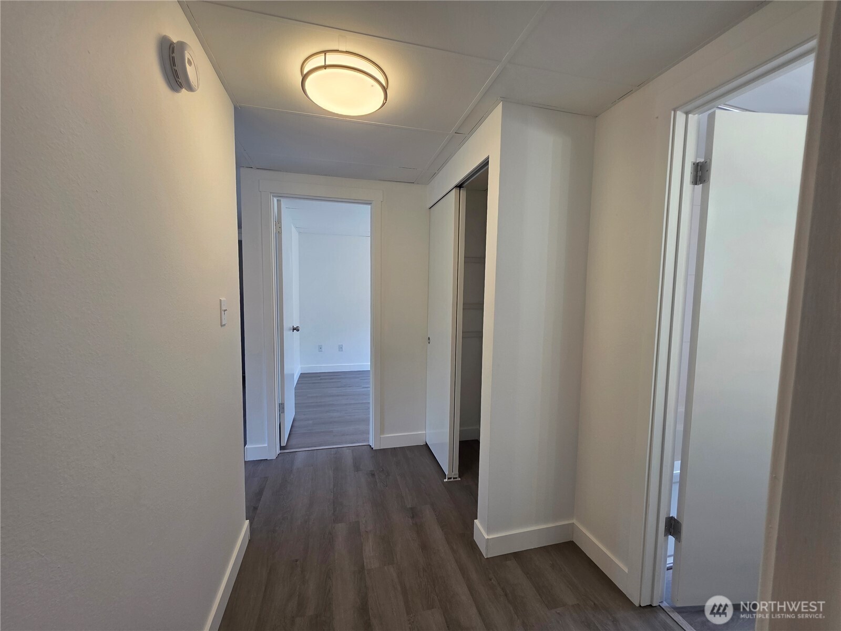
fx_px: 316
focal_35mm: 13
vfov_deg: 89.9
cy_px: 316
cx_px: 420
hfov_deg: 106.2
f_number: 1.9
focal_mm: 2.2
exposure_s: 1/120
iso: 100
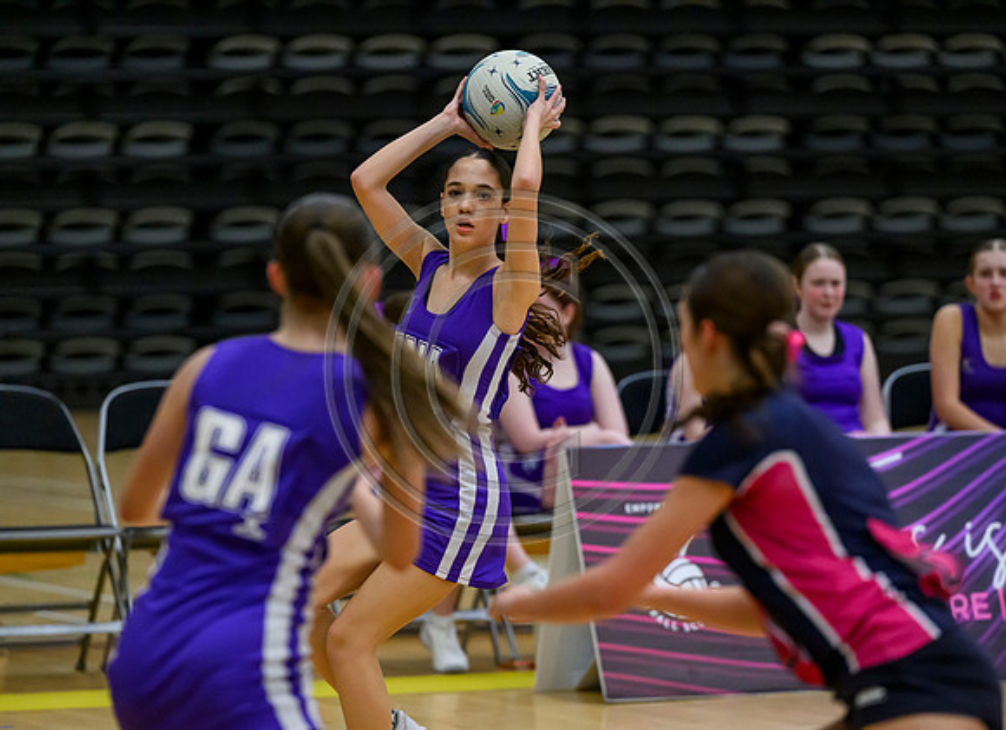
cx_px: 573
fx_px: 6362
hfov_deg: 9.0
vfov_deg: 6.6
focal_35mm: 221
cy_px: 382
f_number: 3.5
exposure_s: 1/1000
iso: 6400
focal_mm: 200
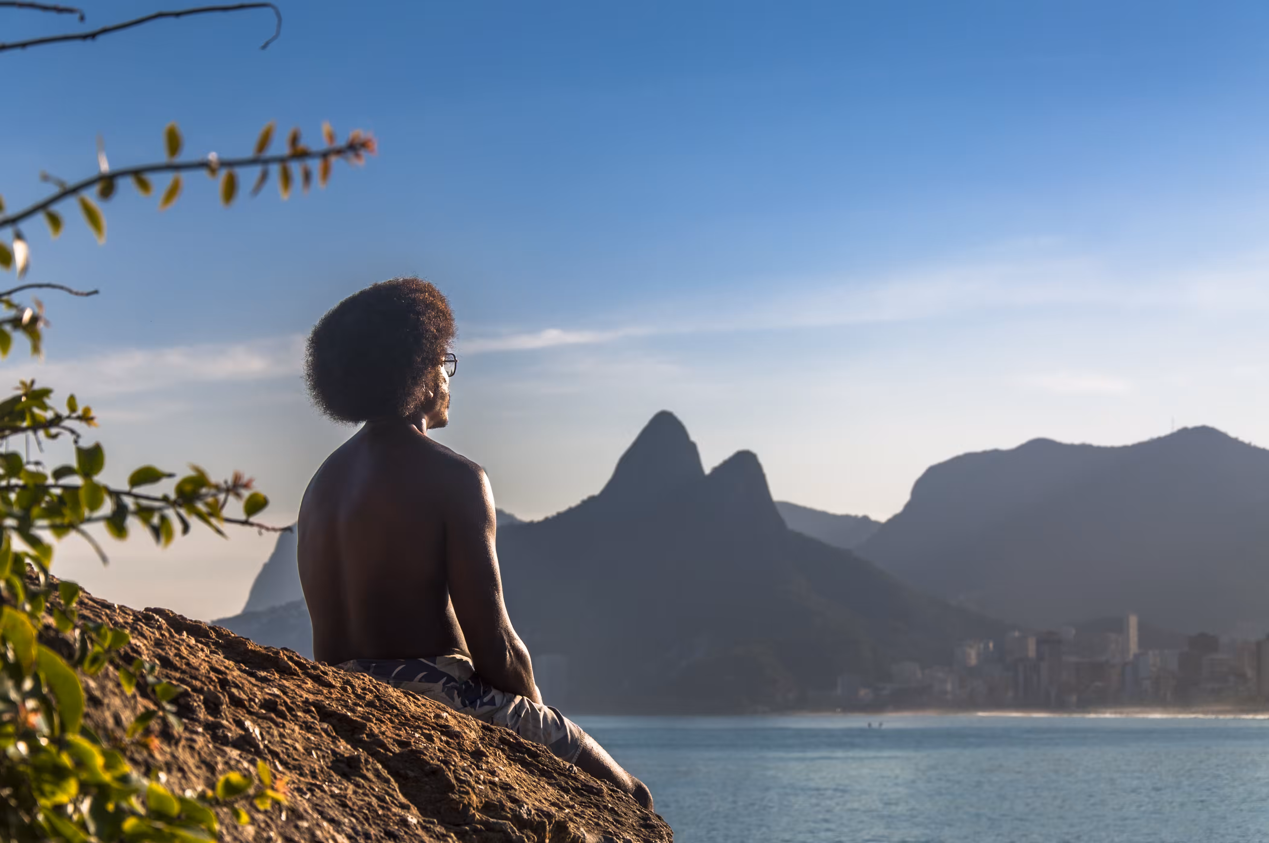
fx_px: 2640
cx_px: 634
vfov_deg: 18.1
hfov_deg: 27.0
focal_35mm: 75
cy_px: 422
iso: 200
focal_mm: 50
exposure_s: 1/800
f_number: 7.1
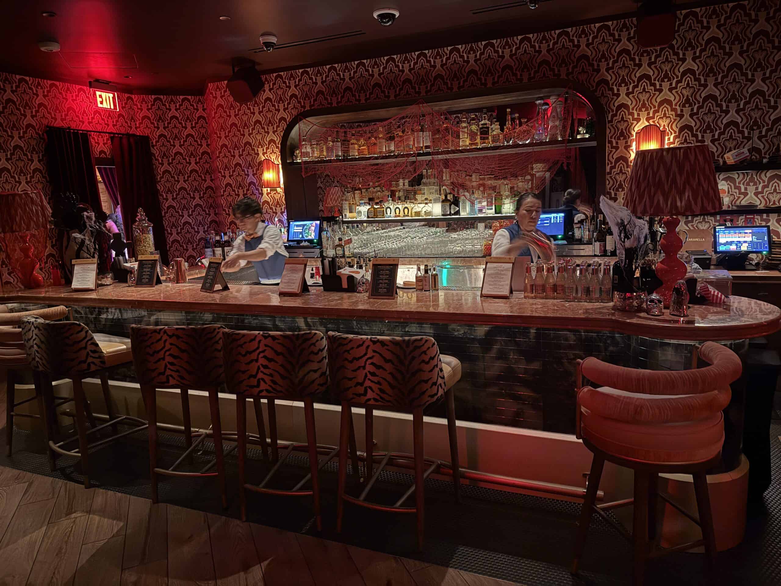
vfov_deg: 56.8
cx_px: 390
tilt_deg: -9.8
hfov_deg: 71.6
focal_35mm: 24
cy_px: 293
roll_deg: +2.5
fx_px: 541
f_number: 1.78
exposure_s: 1/15
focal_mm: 6.76
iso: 1250
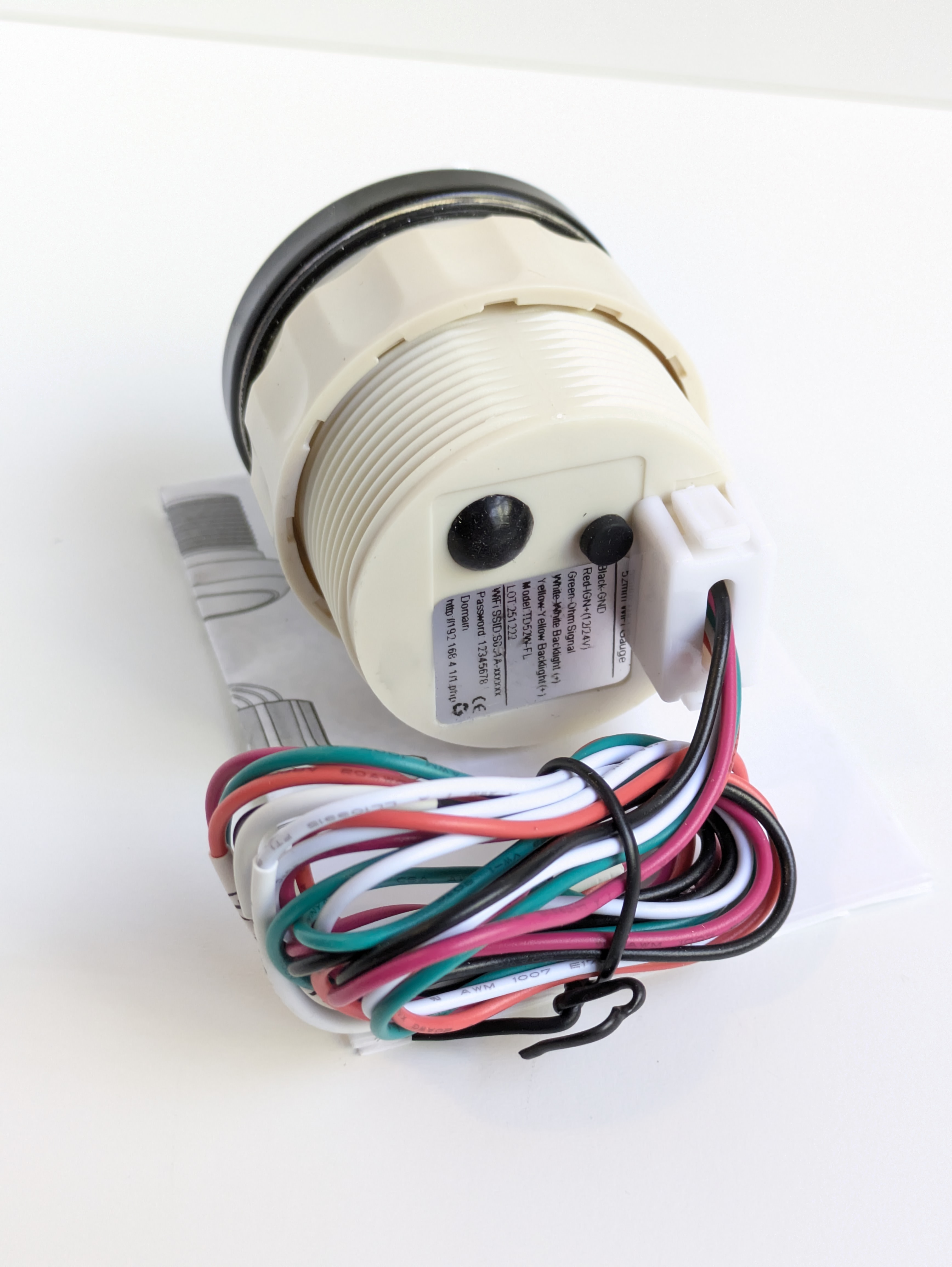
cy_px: 634
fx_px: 1869
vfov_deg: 37.5
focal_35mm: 51
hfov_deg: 28.6
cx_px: 476
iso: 458
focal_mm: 5.43
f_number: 1.89
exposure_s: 1/100
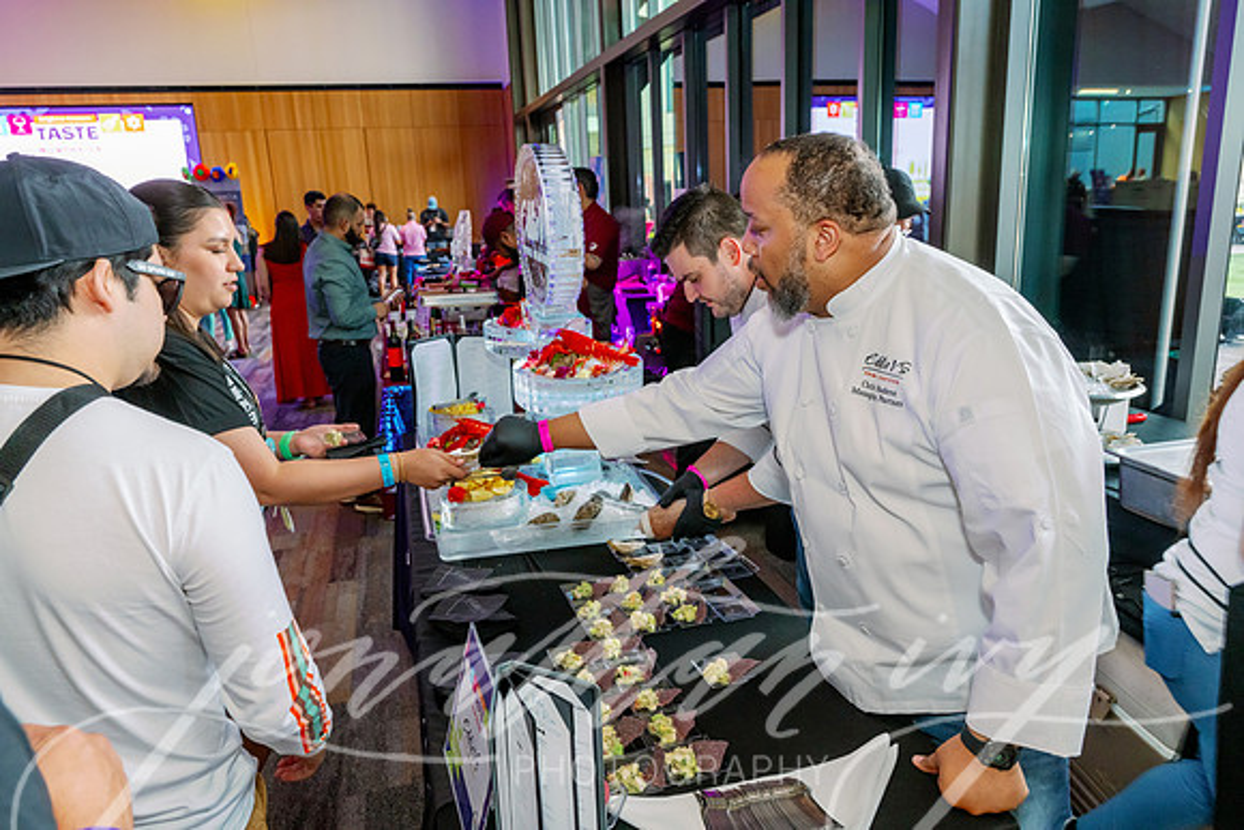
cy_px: 415
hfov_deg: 70.4
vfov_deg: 50.4
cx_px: 622
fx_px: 881
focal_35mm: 26
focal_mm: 25.5
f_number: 6.3
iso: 2000
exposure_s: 1/100
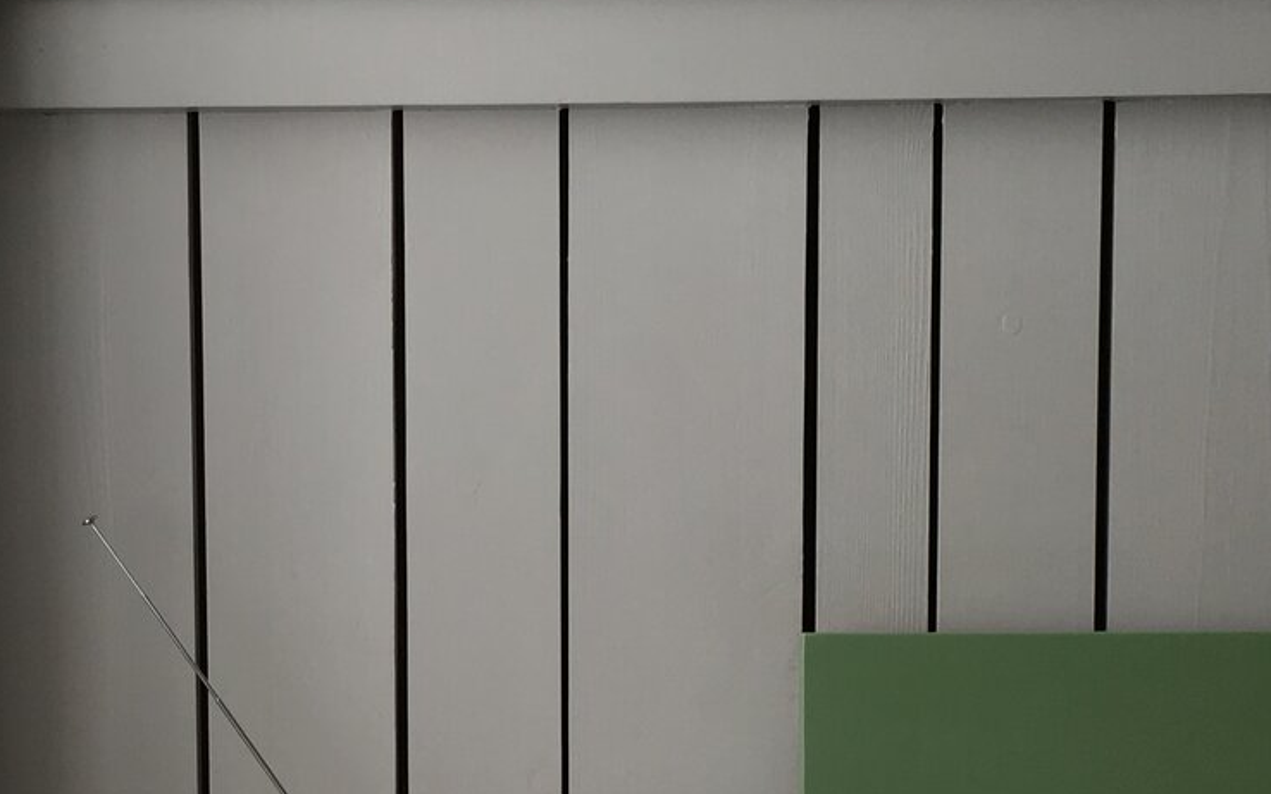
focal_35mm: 80
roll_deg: +0.9
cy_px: 718
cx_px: 486
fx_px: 2771
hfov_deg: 25.8
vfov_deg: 16.1
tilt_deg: -4.5
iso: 40
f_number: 2.2
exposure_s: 1/100
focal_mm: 4.15
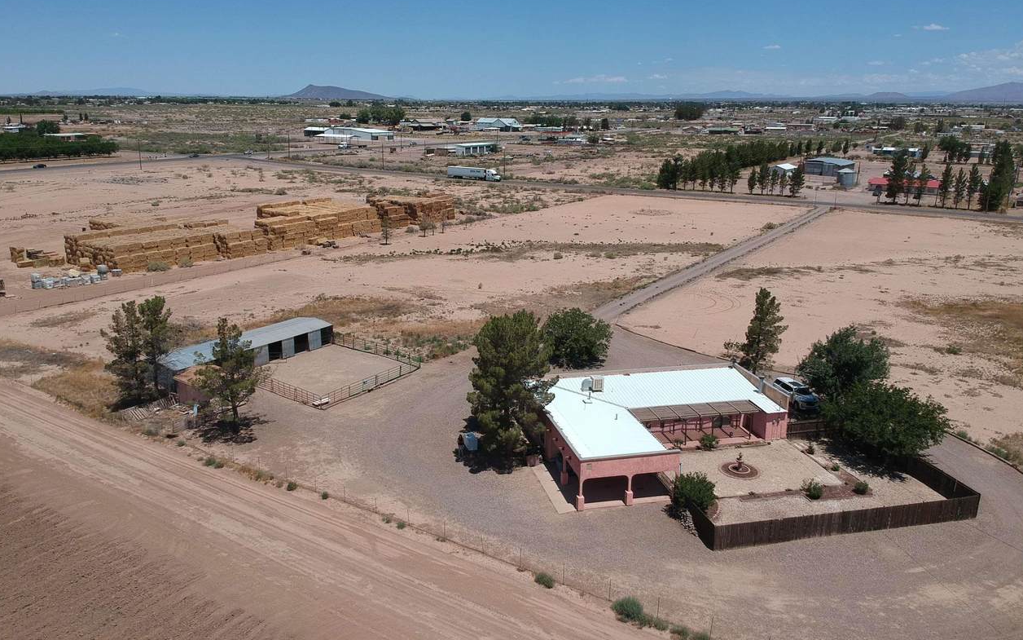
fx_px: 753
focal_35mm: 27
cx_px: 513
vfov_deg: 46.0
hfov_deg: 68.4
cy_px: 301
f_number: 2.6
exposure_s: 1/2000
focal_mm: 4.49
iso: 100
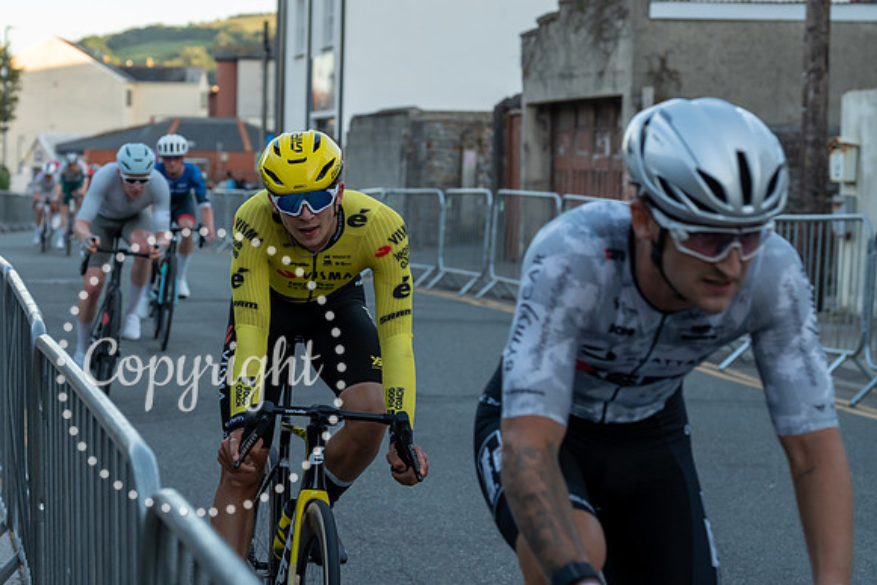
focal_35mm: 90
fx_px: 2190
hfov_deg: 22.6
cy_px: 209
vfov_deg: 15.2
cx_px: 314
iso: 800
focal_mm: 70
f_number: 4.5
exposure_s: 1/800
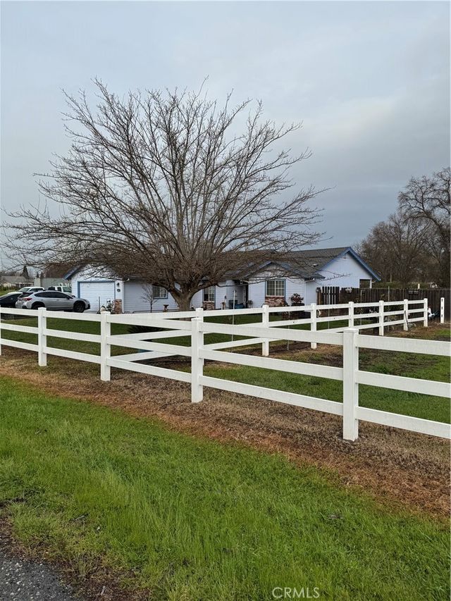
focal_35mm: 24
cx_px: 226
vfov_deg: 71.6
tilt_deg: -1.6
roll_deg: -0.1
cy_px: 300
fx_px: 417
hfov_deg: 56.8
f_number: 1.78
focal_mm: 6.76
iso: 80
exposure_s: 1/1721
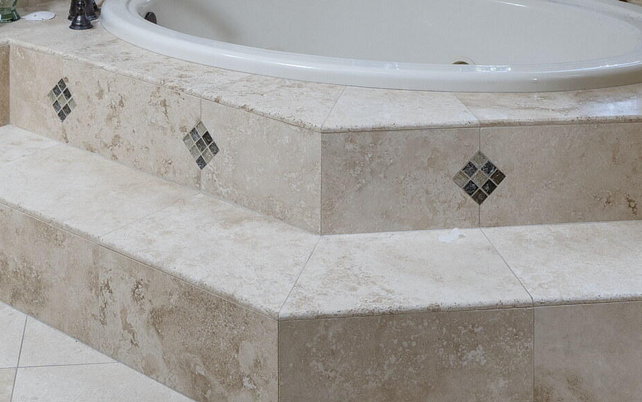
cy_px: -189
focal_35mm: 55
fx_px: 962
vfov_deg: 20.4
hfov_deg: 36.9
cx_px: 294
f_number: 6.3
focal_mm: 18
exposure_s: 1/20
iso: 200
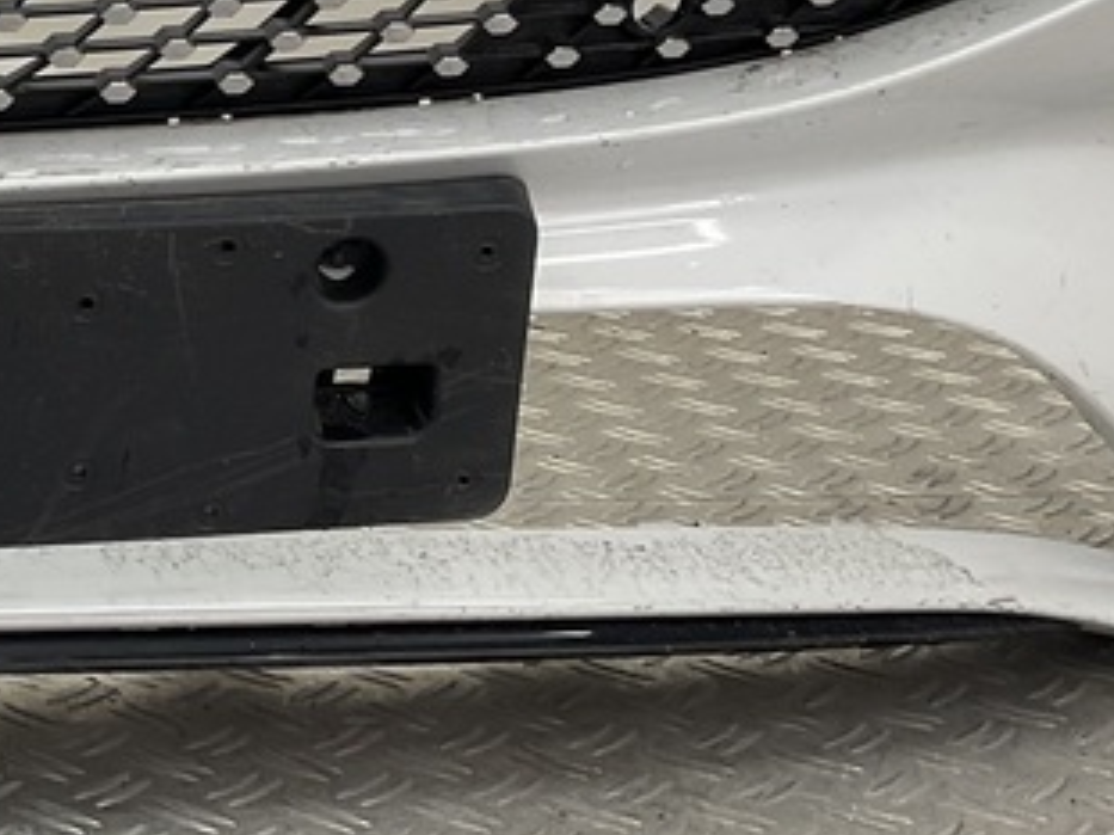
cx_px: -312
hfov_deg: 19.4
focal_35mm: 94
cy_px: 237
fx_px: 3024
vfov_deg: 15.7
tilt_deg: -14.3
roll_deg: -0.2
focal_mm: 3
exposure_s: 1/100
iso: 25
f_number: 1.8
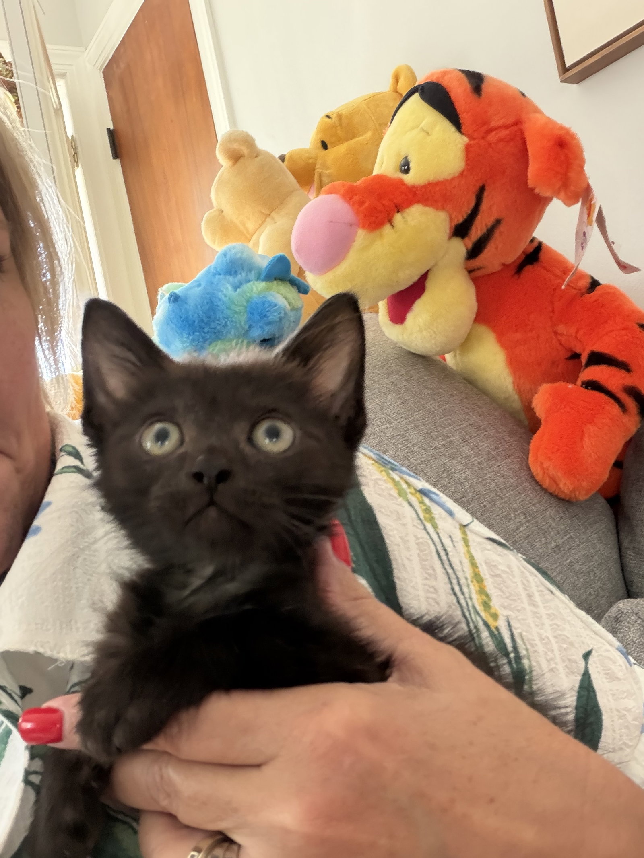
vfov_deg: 60.0
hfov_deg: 46.8
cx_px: 322
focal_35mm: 30
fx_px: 744
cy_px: 429
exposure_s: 1/60
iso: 320
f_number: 1.9
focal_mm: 2.71
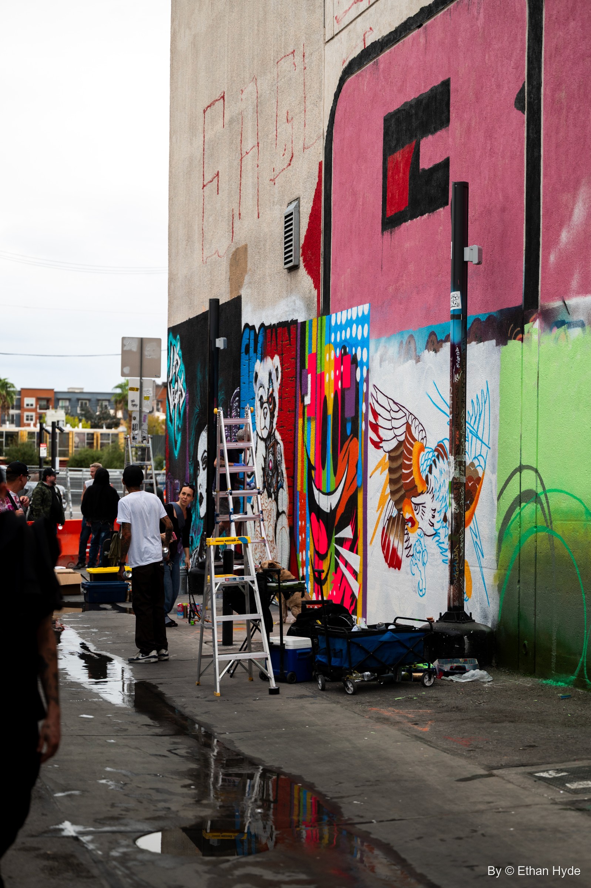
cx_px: 296
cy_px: 444
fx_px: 1726
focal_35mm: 70
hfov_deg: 19.4
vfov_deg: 28.9
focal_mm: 70
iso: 100
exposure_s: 1/320
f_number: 2.8
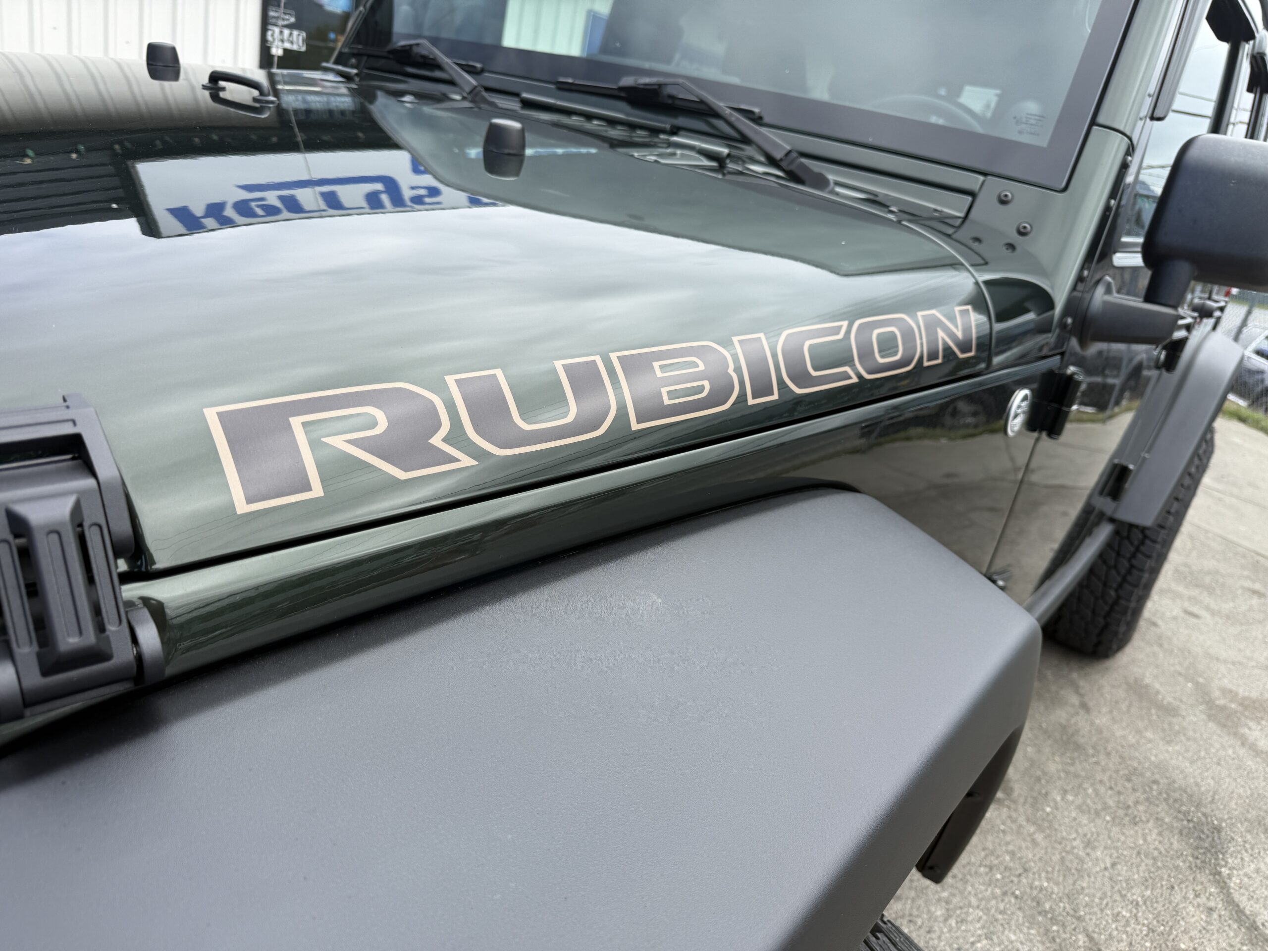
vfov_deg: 56.8
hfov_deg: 71.6
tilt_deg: -19.7
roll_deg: -10.7
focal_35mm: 24
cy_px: 476
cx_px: 634
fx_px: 879
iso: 80
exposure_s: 1/1437
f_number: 1.78
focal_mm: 6.76
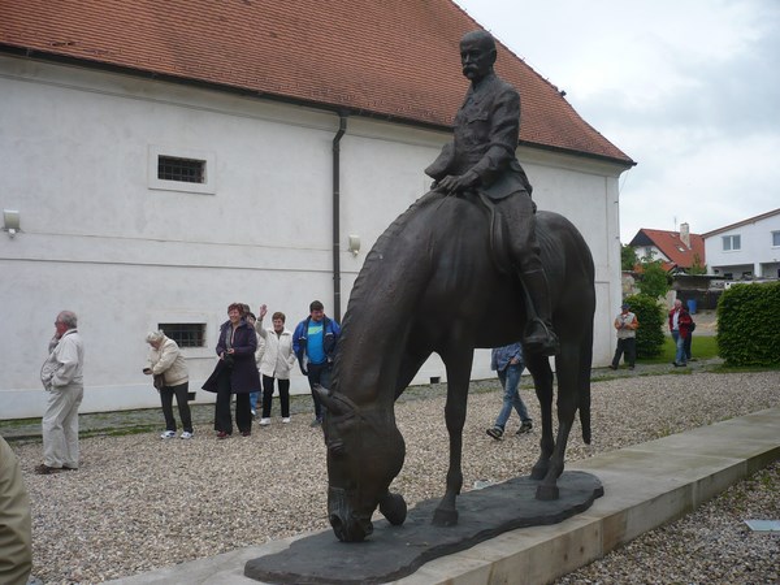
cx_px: 390
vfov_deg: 40.7
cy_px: 292
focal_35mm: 35
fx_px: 789
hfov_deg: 52.6
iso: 100
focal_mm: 5.8
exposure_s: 1/640
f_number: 2.8
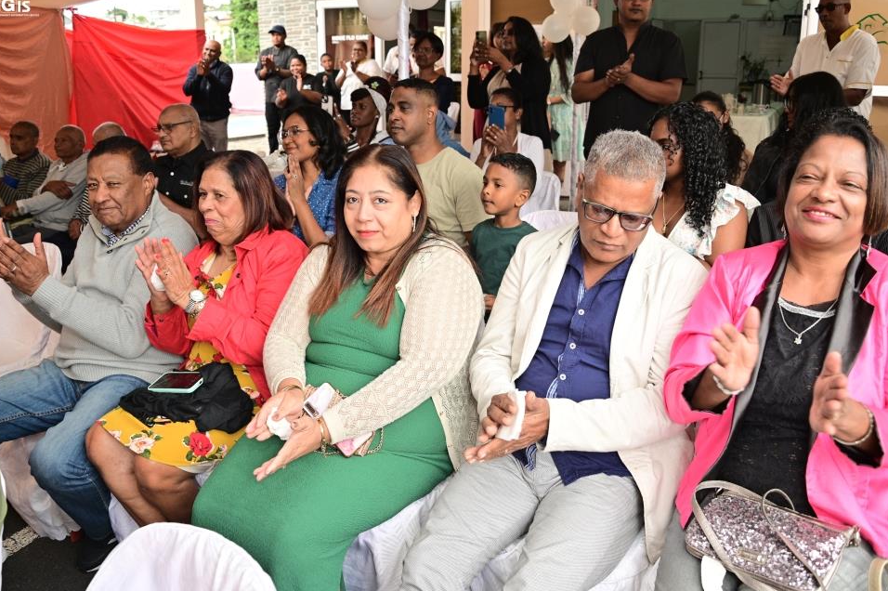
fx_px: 739
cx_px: 447
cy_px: 283
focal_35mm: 30
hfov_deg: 62.0
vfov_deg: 43.5
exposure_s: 1/200
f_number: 5.6
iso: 400
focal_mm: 28
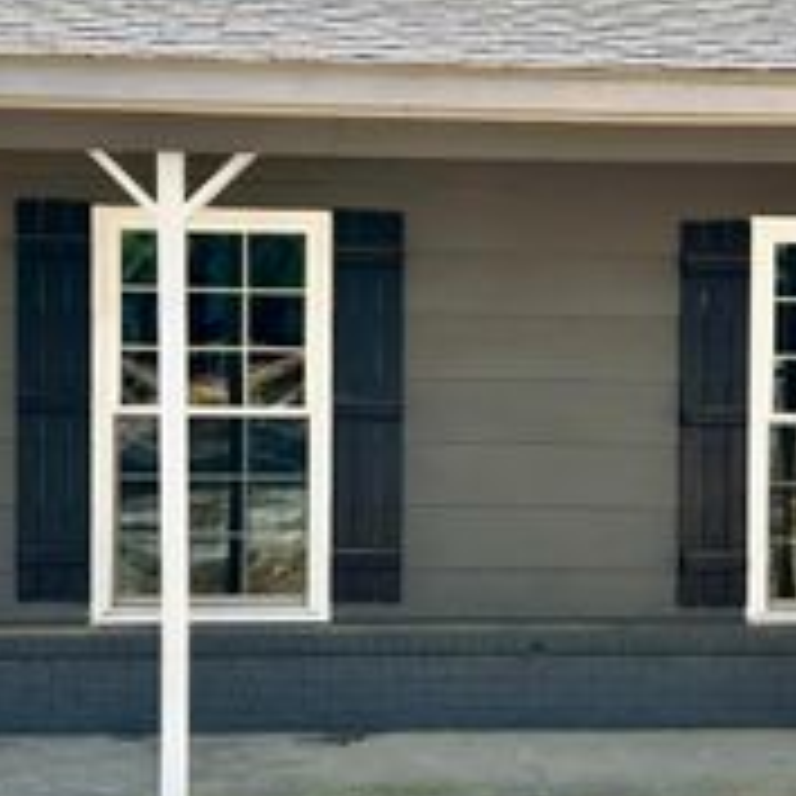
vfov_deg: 26.5
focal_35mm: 65
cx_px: 526
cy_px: 402
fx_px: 1691
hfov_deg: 26.3
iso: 50
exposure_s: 1/1159
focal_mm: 5.7
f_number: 1.5
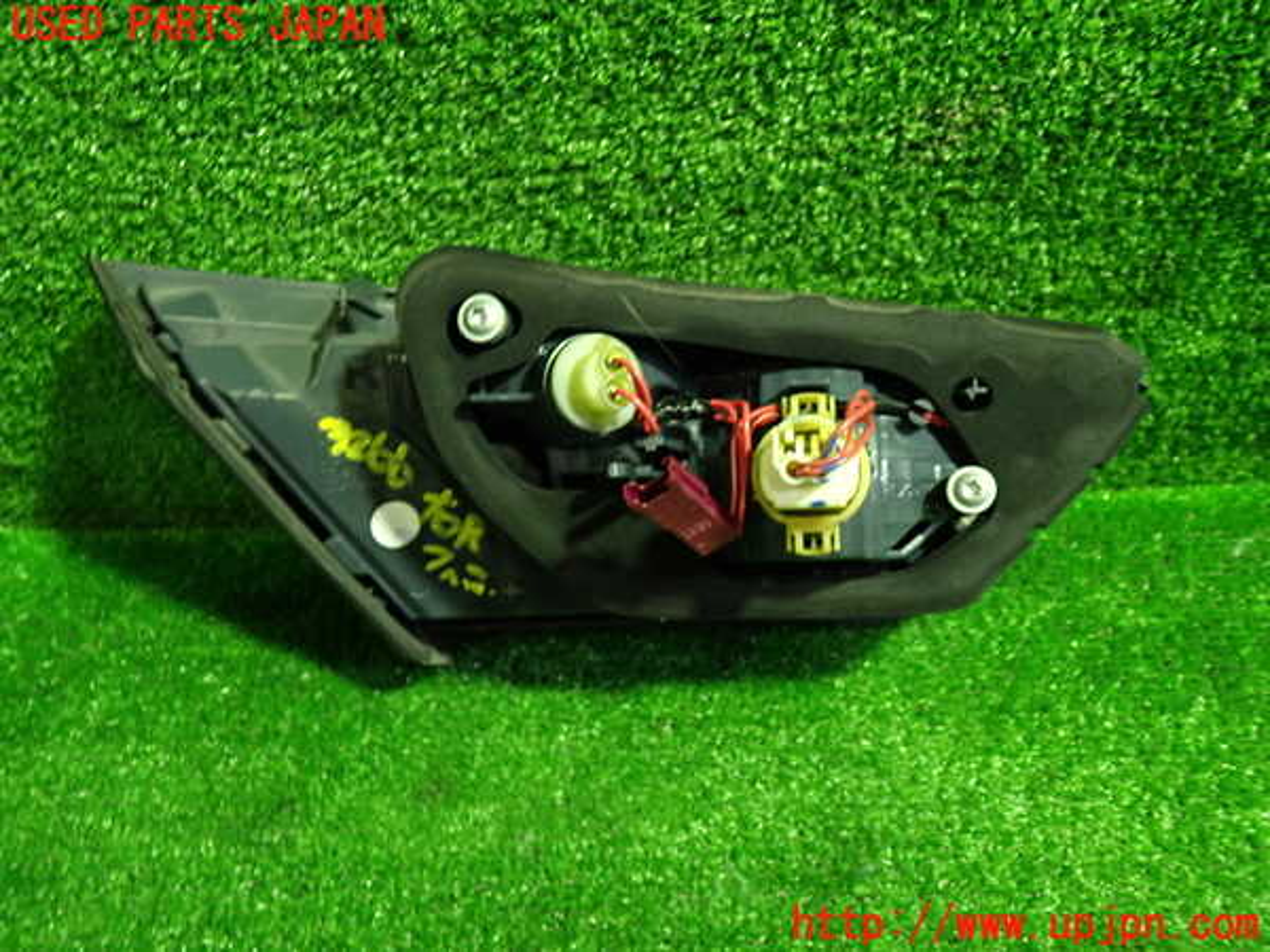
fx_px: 1101
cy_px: 476
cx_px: 635
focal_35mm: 30
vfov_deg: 46.8
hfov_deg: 60.0
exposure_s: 1/30
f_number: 2.3
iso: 400
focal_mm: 5.4
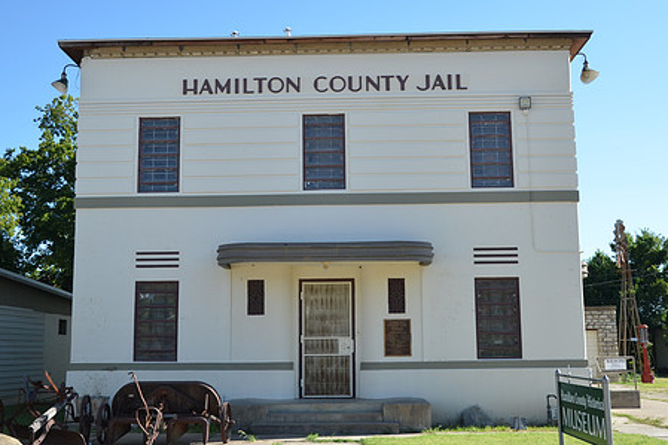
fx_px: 754
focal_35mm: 41
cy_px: 223
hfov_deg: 47.8
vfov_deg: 32.9
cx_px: 320
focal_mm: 21
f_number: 6.3
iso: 200
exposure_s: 1/160
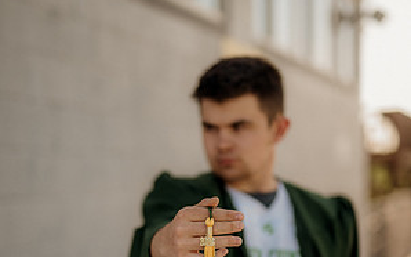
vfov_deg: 16.5
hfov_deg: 26.8
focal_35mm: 77
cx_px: 206
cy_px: 261
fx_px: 862
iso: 400
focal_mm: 50
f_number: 1.4
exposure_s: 1/4000
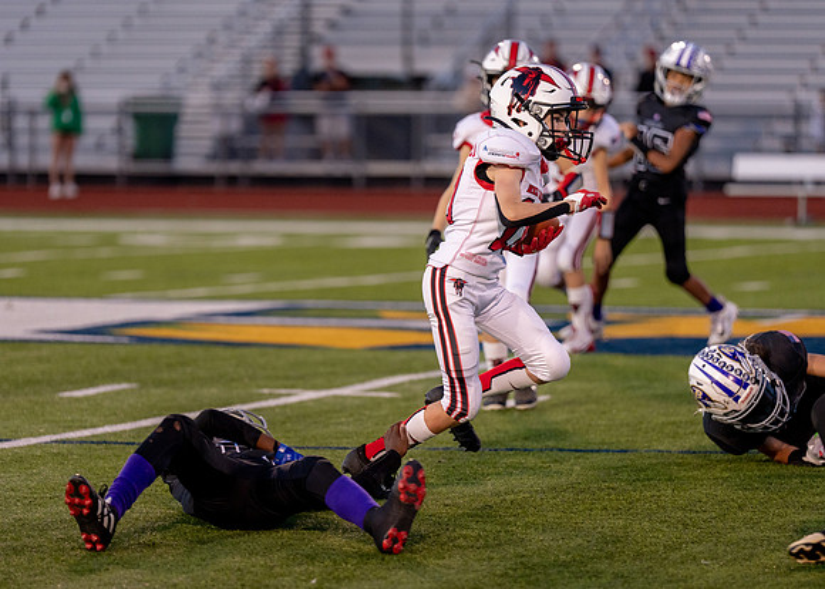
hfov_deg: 9.8
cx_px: 362
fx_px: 4800
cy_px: 298
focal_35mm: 205
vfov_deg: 7.0
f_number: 2.8
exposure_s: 1/1000
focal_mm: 171
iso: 1600
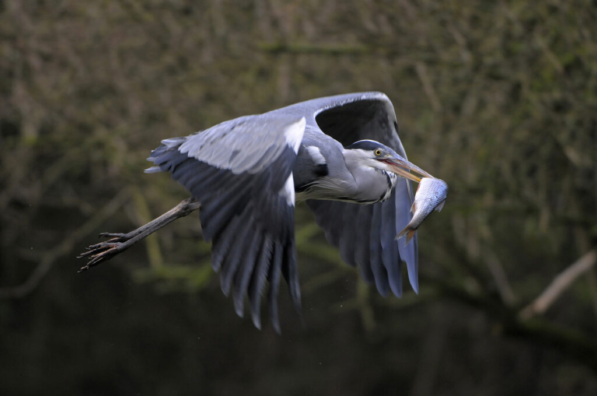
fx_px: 9937
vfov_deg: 2.3
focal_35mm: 600
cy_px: 198
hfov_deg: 3.4
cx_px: 298
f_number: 4
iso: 800
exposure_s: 1/1000
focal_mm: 400
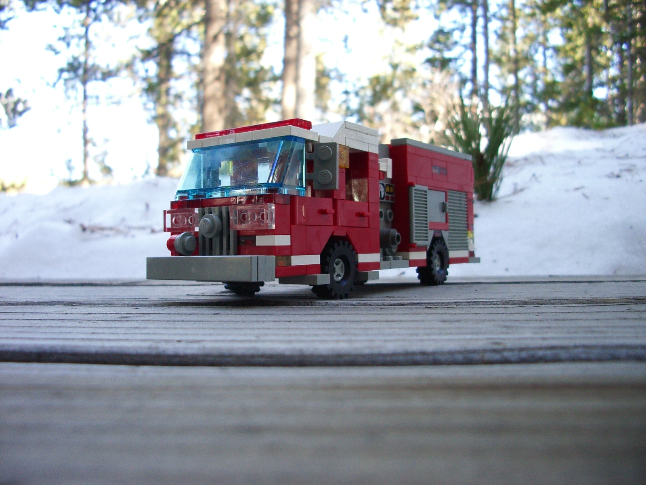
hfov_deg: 52.6
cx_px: 323
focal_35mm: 35
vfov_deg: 40.7
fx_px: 653
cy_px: 242
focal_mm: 5.8
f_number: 2.6
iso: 200
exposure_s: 1/100
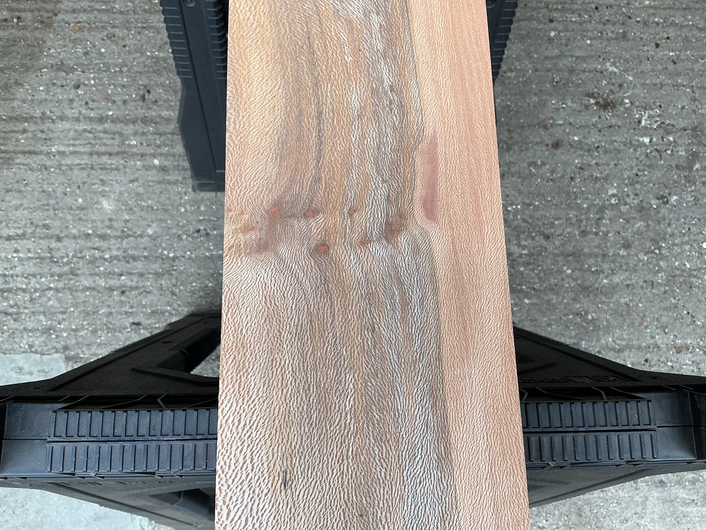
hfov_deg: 61.7
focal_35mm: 29
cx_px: 353
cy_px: 265
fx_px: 591
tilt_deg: -76.0
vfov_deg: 48.2
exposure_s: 1/100
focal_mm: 3
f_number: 1.8
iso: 20
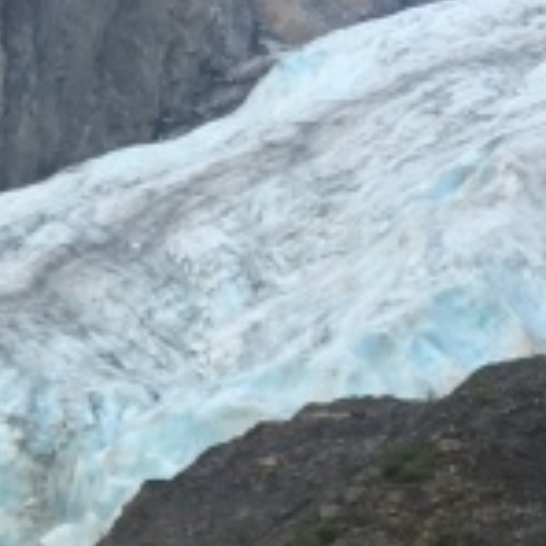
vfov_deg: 9.5
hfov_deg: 9.2
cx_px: -557
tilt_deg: -1.5
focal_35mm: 177
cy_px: 885
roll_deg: -0.8
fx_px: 3159
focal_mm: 4.15
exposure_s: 1/354
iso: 25
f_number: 2.2
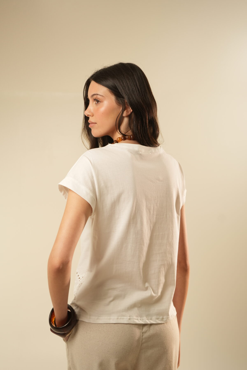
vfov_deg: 39.6
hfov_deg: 27.0
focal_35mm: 50
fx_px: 515
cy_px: 185
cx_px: 124
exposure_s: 1/125
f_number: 3.5
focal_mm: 50
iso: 500
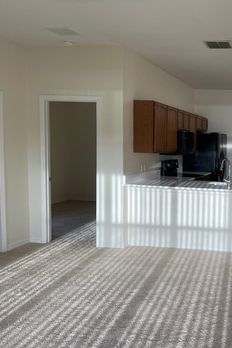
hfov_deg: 33.0
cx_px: 232
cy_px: 175
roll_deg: -2.4
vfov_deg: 51.9
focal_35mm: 37
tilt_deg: -5.7
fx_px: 357
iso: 32
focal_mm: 5.1
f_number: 1.6
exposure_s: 1/135
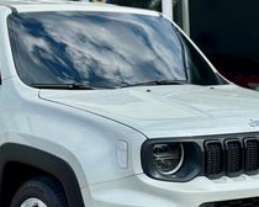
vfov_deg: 14.6
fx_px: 805
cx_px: 97
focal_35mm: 105
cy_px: 144
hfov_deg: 18.3
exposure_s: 1/6410
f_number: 1.78
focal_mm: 6.76
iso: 64
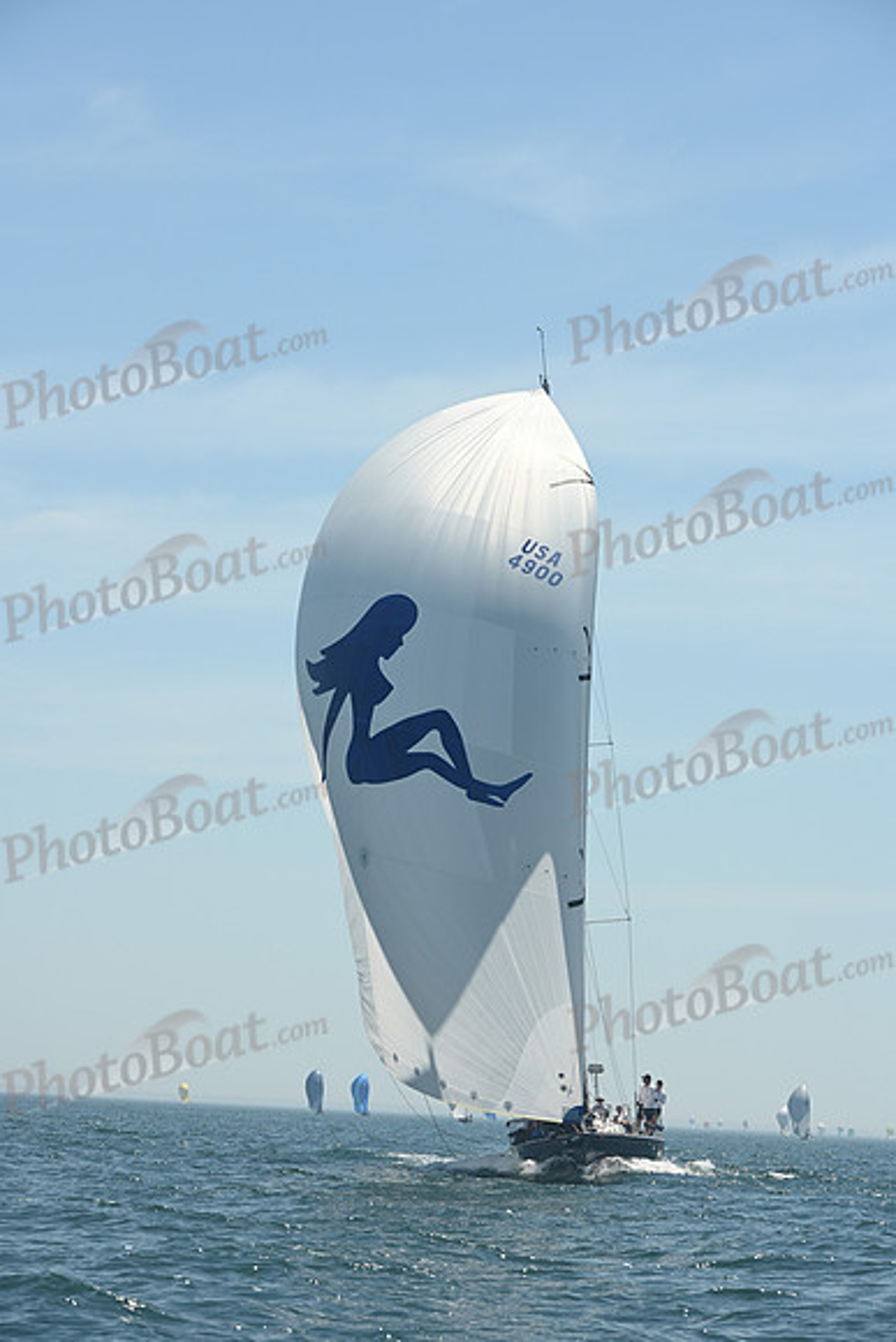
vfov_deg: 16.4
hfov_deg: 11.0
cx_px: 448
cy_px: 671
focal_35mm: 125
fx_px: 4664
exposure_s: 1/1000
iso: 320
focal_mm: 125
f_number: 9
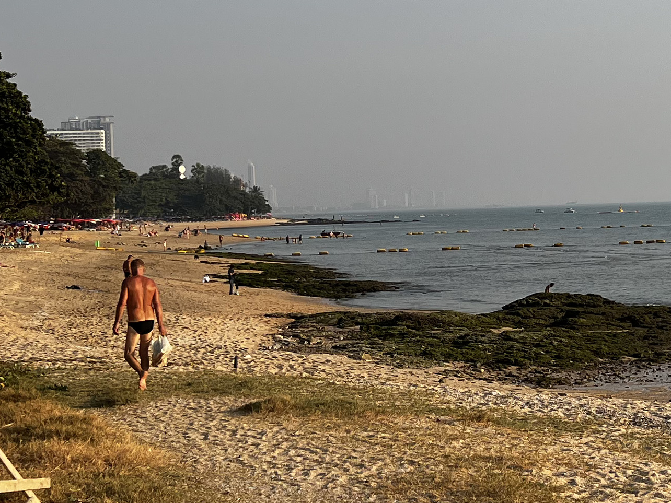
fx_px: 1570
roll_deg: +1.8
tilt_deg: +0.4
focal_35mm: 81
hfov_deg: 24.1
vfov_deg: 18.2
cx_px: 412
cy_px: 194
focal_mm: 5.7
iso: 50
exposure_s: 1/3460
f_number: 1.5
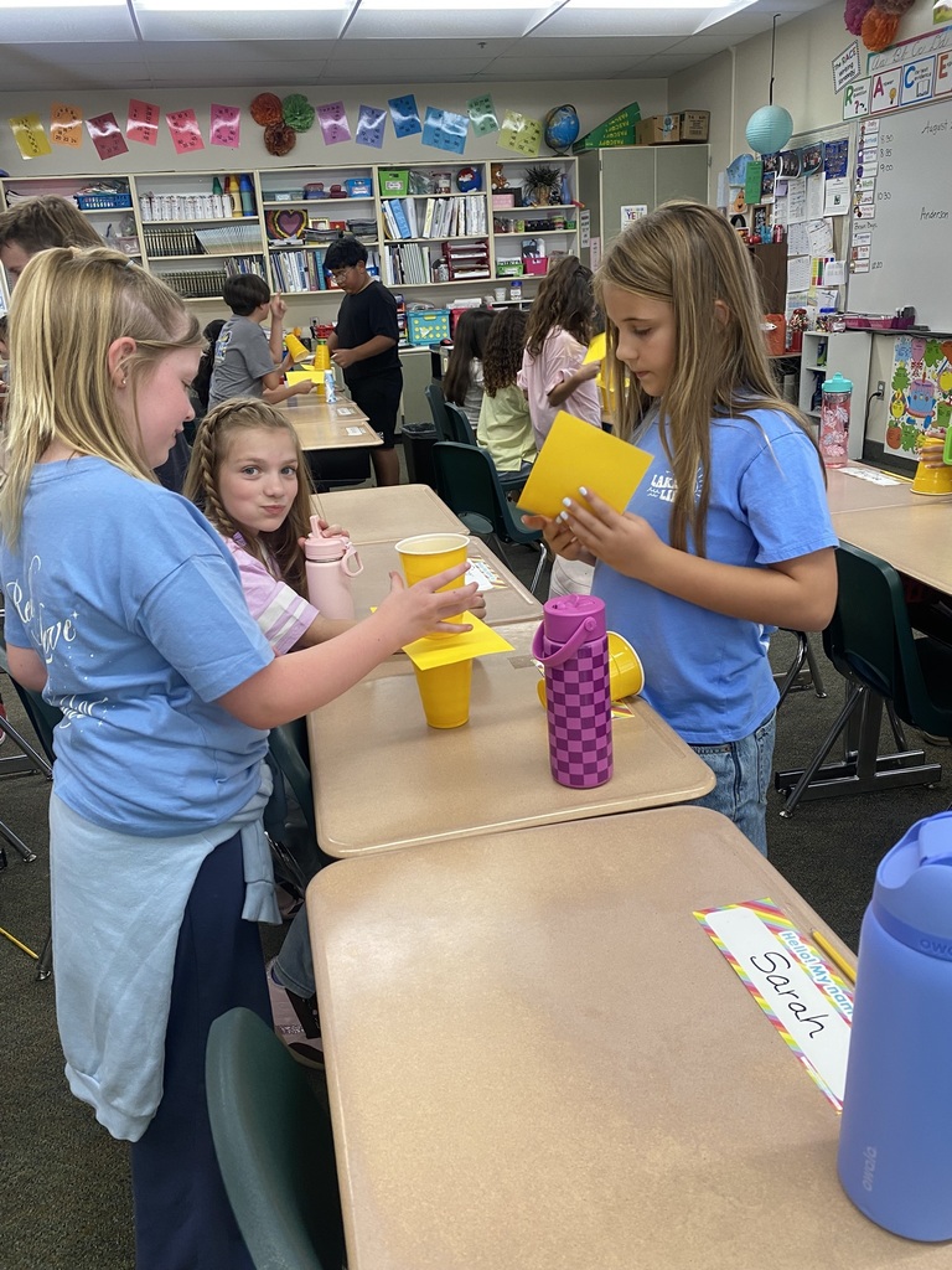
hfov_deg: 53.1
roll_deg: +2.8
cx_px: 476
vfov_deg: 67.3
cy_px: 635
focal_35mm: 26
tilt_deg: -19.9
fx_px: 953
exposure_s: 1/60
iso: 80
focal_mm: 4.25
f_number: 1.8
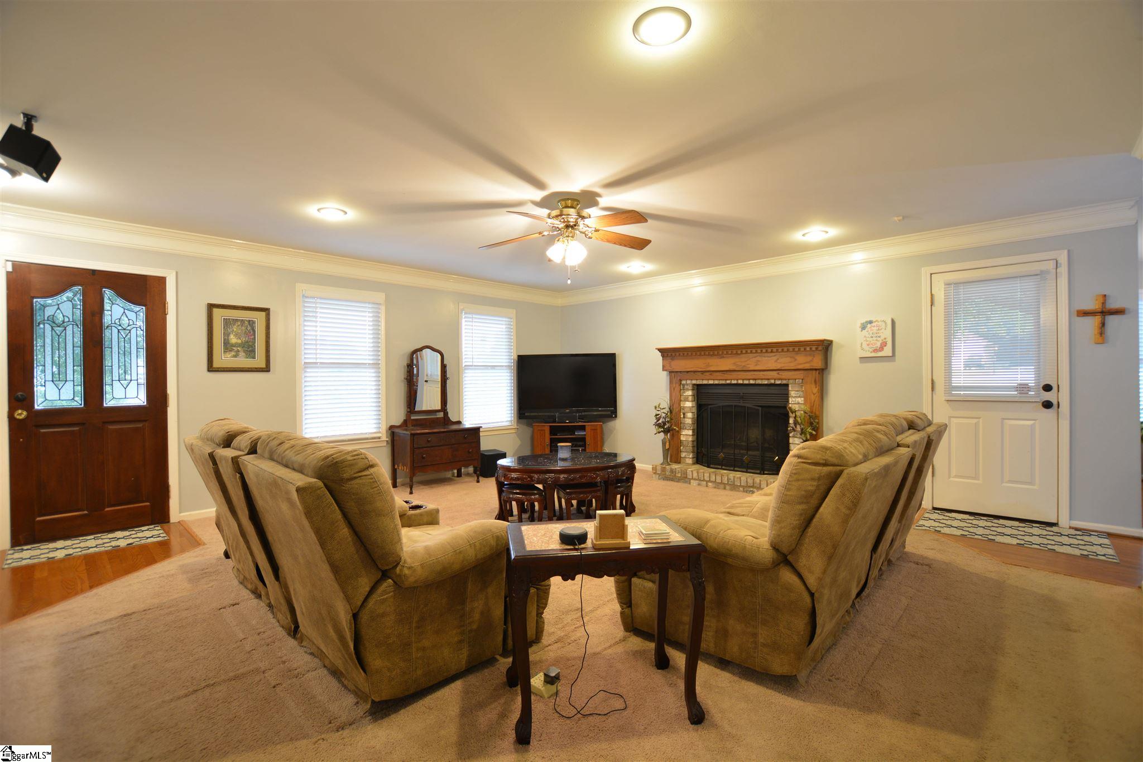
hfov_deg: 100.4
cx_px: 572
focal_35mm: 15
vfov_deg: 77.3
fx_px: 476
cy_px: 381
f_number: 3.5
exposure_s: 1/5
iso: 200
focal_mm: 10
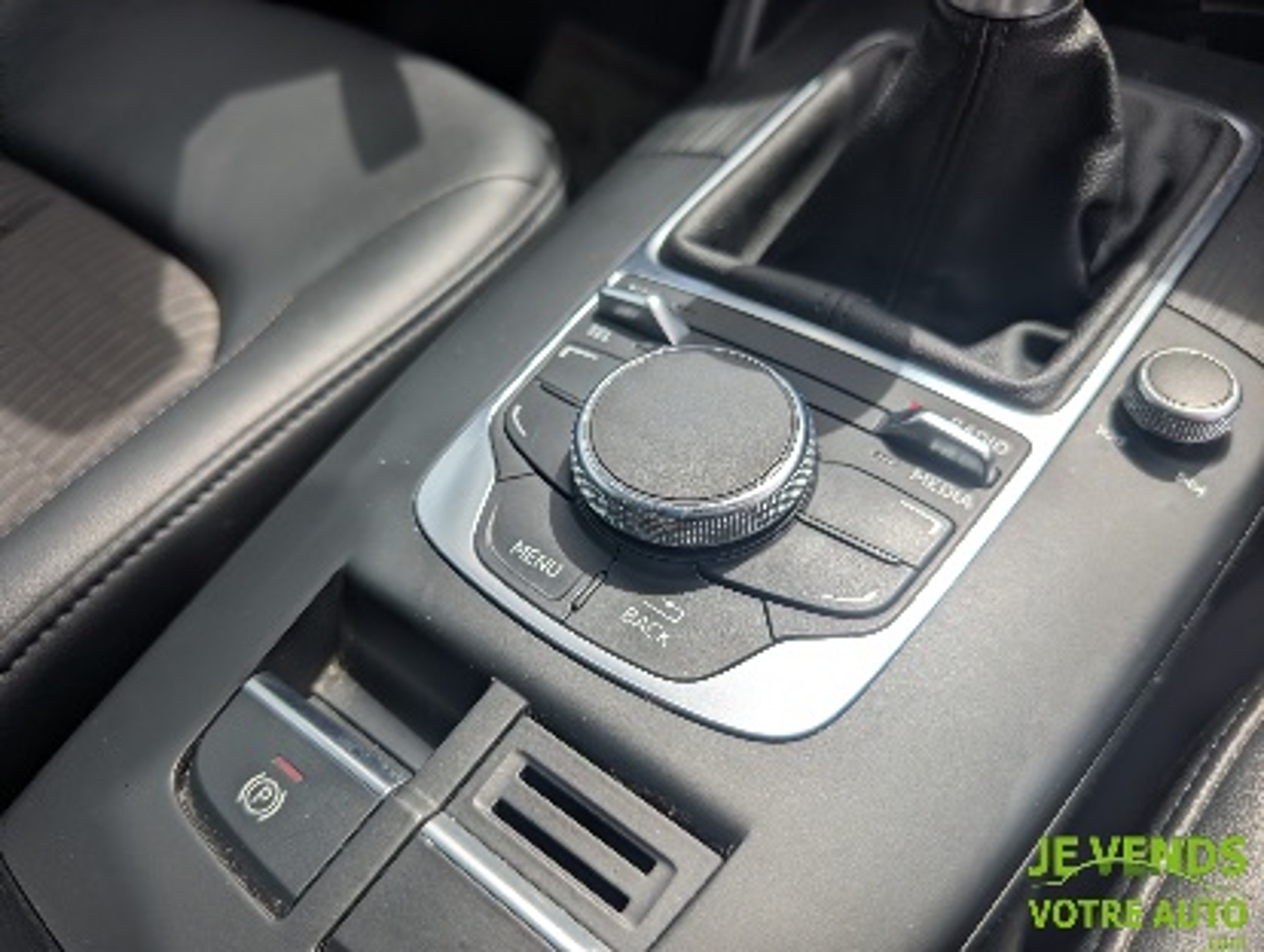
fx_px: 878
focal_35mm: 24
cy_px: 476
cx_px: 632
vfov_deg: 57.0
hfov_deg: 71.5
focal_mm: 6.9
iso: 49
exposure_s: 1/1259
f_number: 1.68
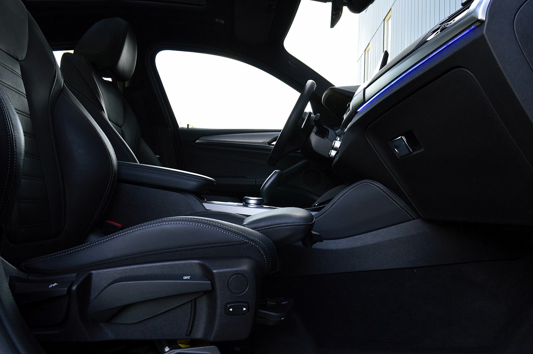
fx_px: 399
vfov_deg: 47.9
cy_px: 177
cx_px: 266
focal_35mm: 27
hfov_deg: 67.4
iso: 400
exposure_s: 1/60
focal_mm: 18
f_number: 8
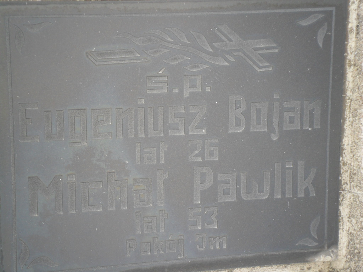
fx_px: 1133
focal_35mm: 108
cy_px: 136
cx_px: 182
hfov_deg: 18.2
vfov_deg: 13.7
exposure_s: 1/60
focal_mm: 19.6
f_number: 5
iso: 100
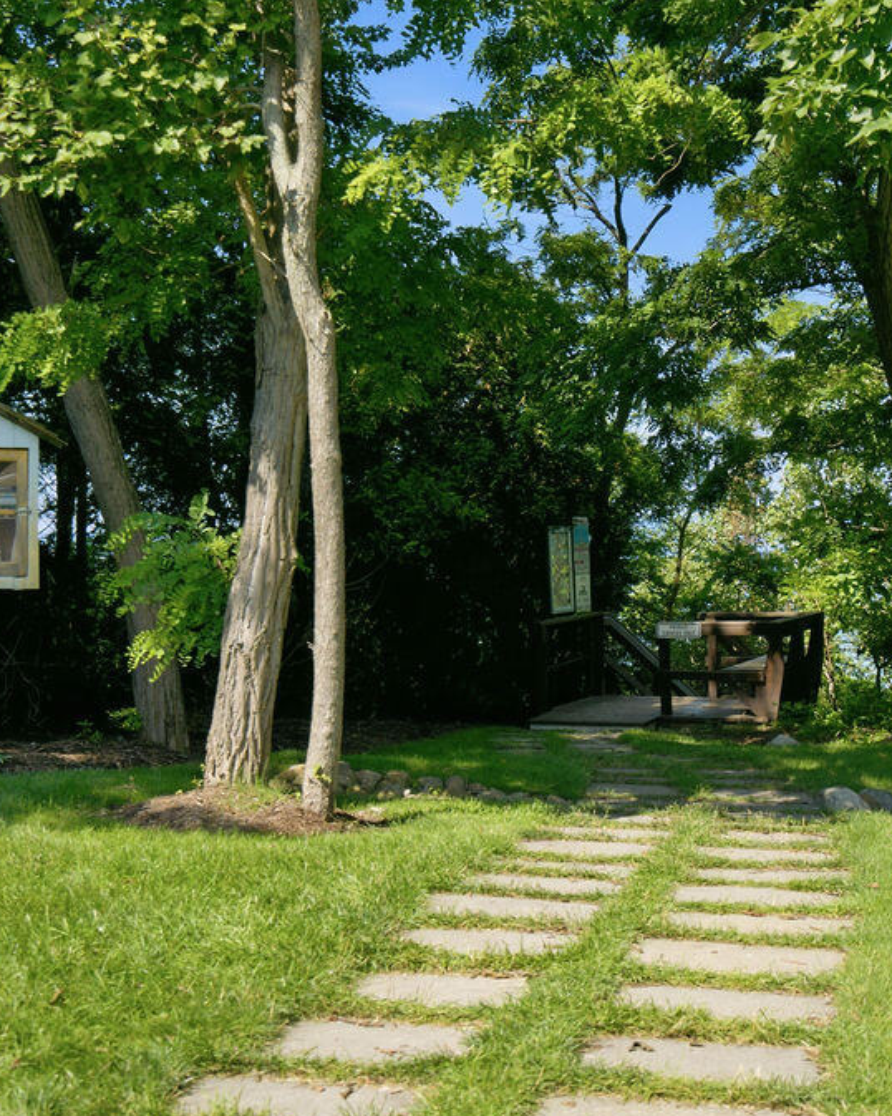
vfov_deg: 37.3
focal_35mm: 50
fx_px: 1651
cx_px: 506
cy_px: 565
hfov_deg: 30.2
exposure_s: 1/400
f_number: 5.6
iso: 125
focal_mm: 35
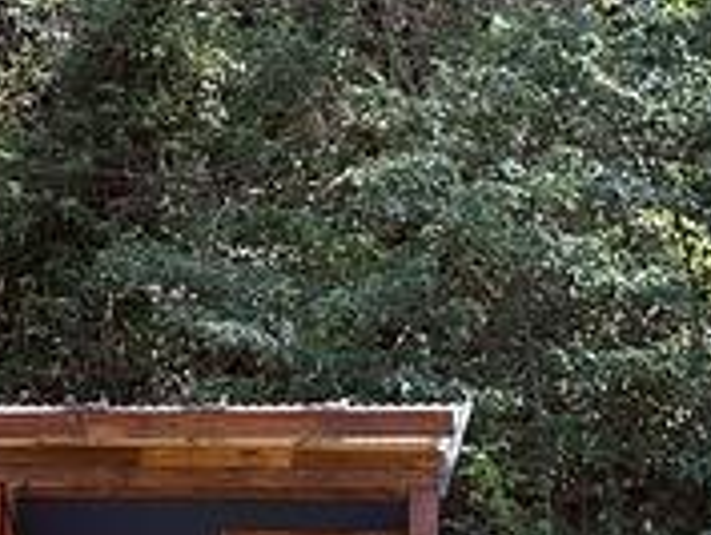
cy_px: 324
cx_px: -490
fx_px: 3453
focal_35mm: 168
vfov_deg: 8.8
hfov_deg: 11.1
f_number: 1.78
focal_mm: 6.76
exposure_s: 1/652
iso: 100
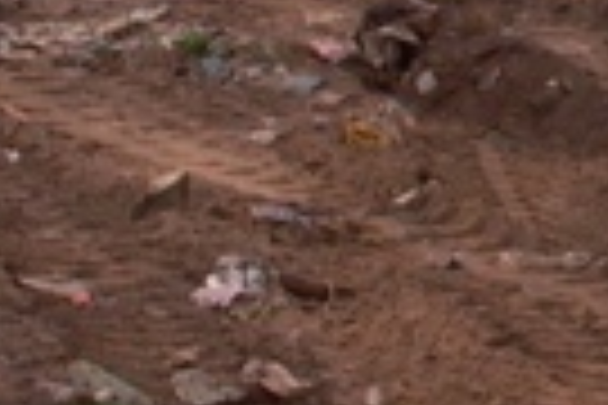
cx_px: 1076
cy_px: 4
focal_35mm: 188
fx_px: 3175
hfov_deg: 10.3
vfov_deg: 7.3
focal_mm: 8.19
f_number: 4.79
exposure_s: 1/392
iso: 100
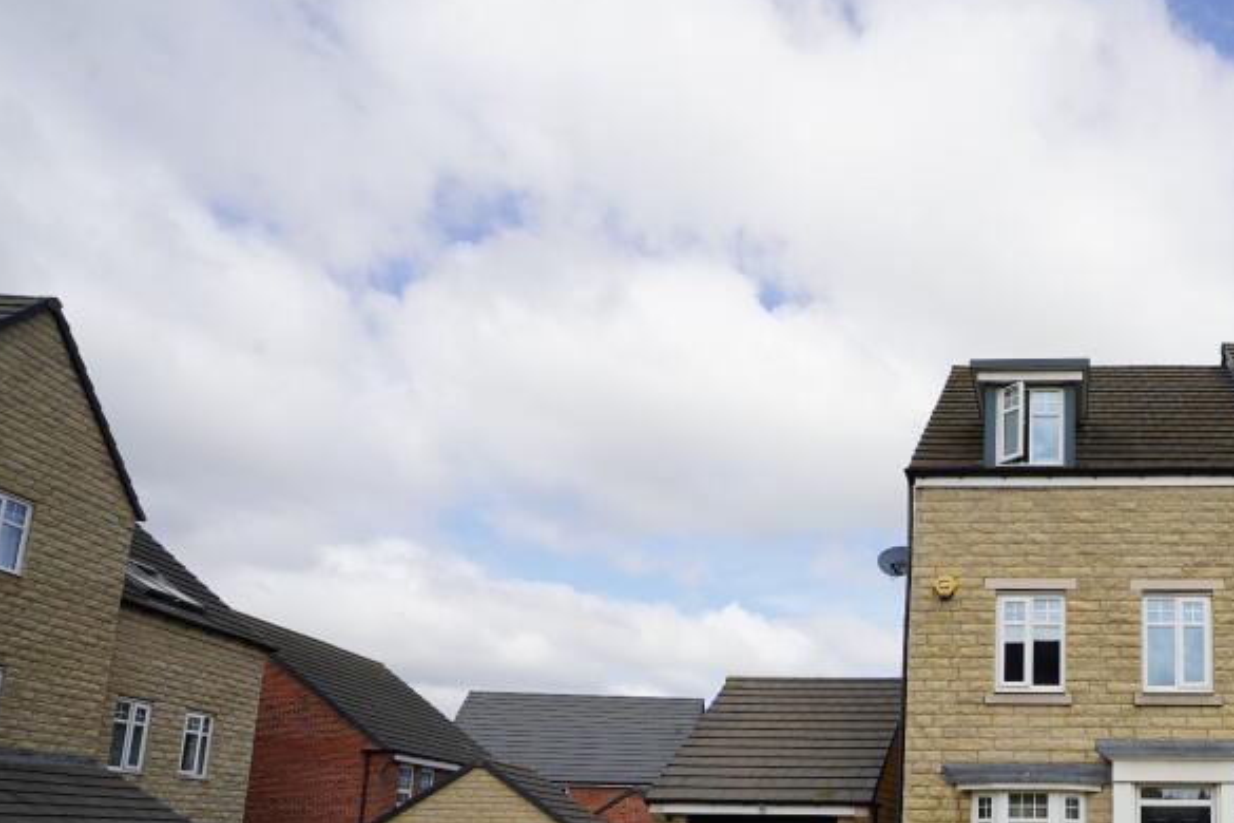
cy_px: 674
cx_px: 1046
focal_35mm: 28
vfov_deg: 43.9
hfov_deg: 58.5
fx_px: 960
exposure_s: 1/160
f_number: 10
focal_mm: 16
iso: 100
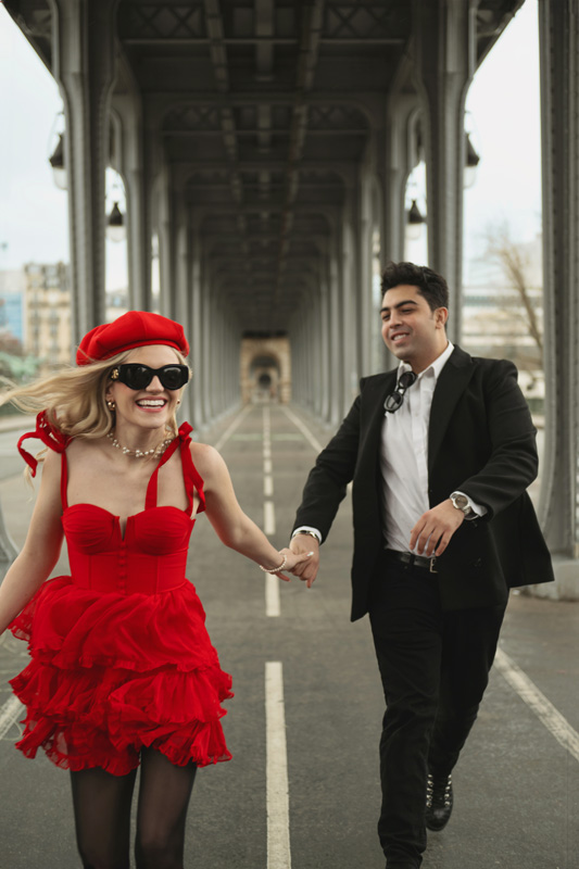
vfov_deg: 41.1
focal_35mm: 48
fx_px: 1158
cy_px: 434
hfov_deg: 28.1
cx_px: 290
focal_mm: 48
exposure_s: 1/320
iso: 200
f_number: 2.8
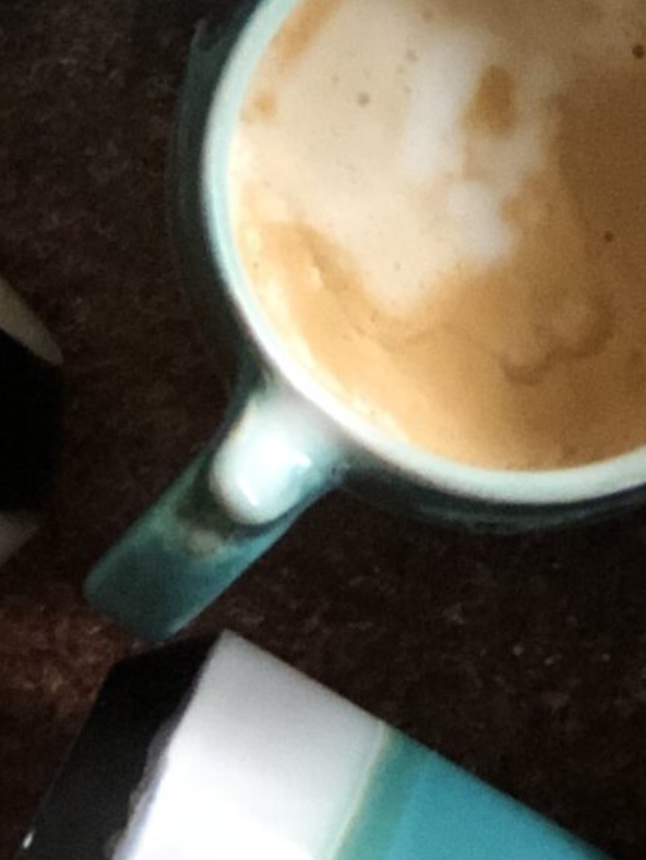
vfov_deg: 7.8
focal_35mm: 254
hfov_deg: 5.9
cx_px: 514
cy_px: 117
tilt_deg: -88.1
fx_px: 6315
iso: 320
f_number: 2.8
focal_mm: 6.6
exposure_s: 1/30
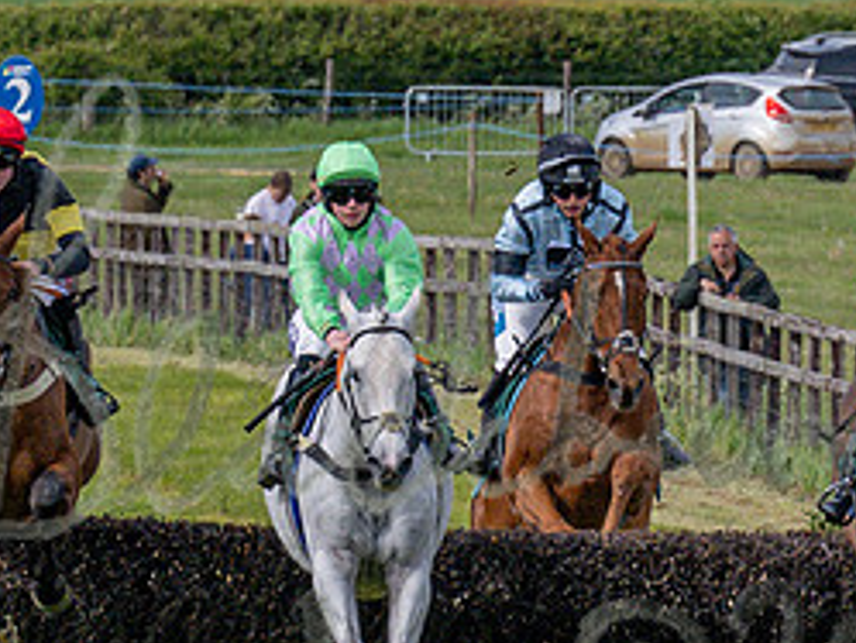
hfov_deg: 1.6
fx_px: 30480
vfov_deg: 1.2
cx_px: 557
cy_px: -237
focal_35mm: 1232
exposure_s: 1/2500
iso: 400
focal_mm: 175
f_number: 5
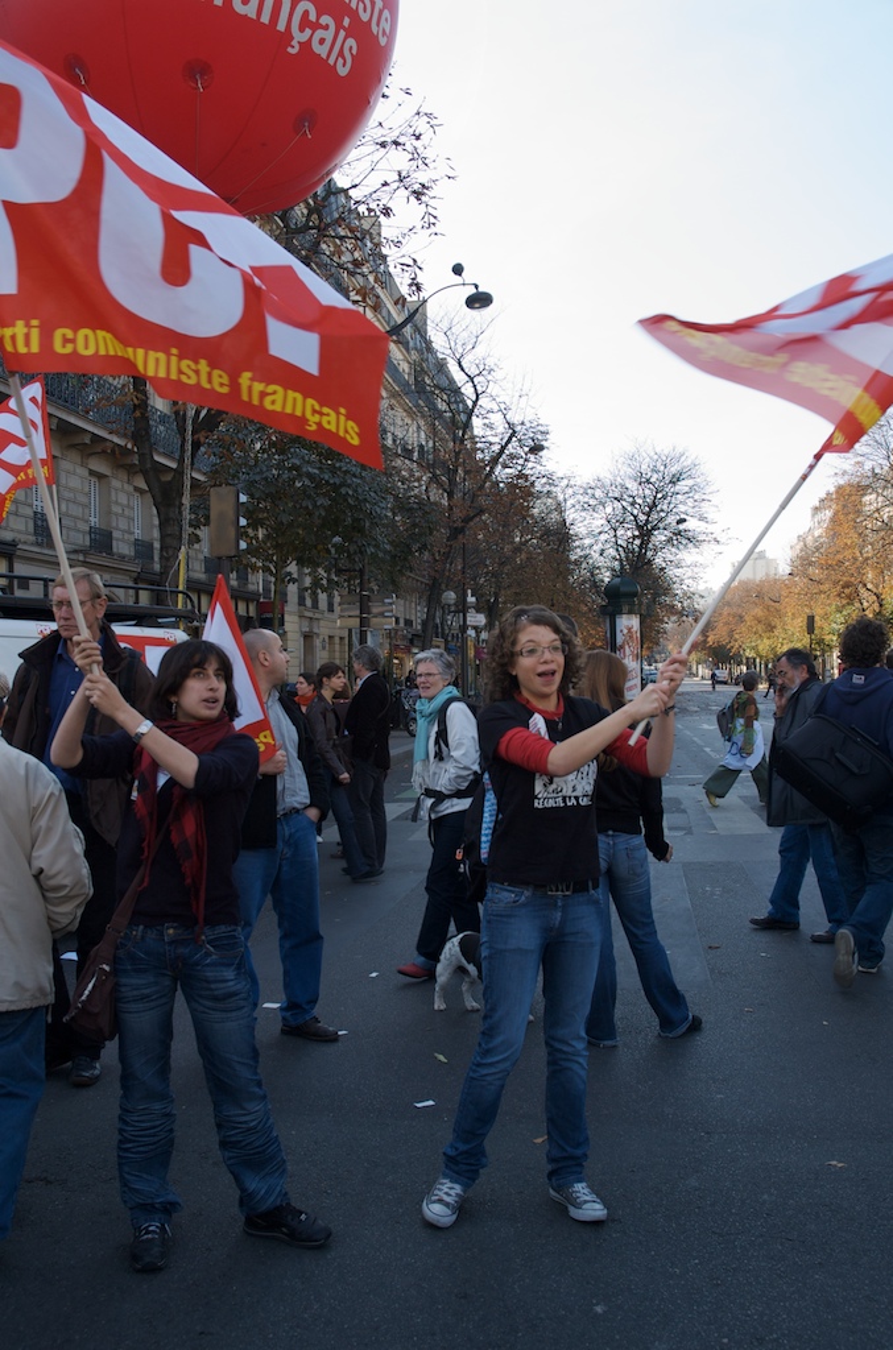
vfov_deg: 57.3
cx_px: 446
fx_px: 1235
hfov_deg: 39.8
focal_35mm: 33
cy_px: 675
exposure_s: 1/160
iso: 200
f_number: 6.3
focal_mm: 22
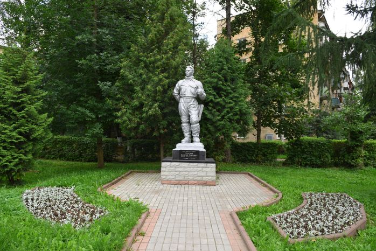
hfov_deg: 73.7
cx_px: 188
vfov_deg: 53.2
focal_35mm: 24
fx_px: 251
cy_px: 126
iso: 400
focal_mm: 24
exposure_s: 1/100
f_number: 5.6
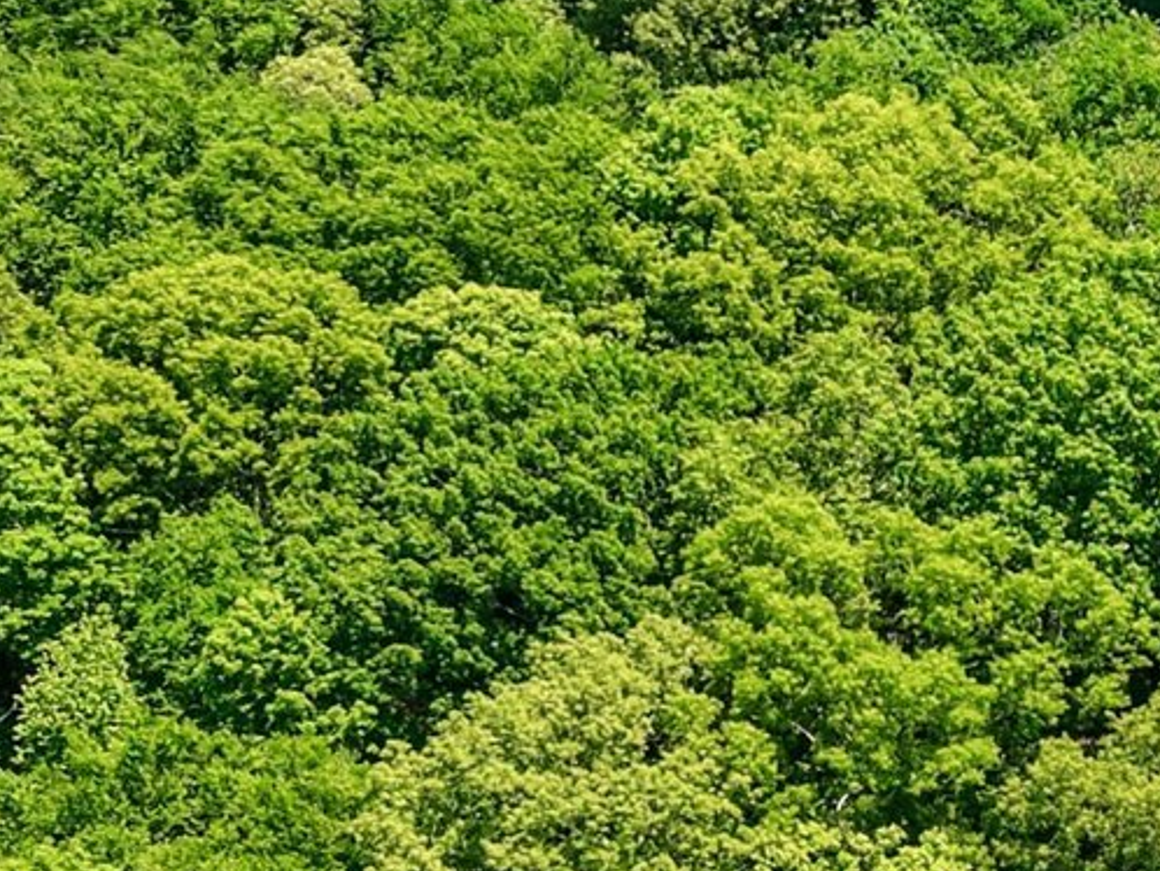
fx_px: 4962
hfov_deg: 11.2
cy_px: 643
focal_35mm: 148
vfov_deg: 10.0
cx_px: 2777
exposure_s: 1/640
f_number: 1.8
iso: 100
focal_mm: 8.7
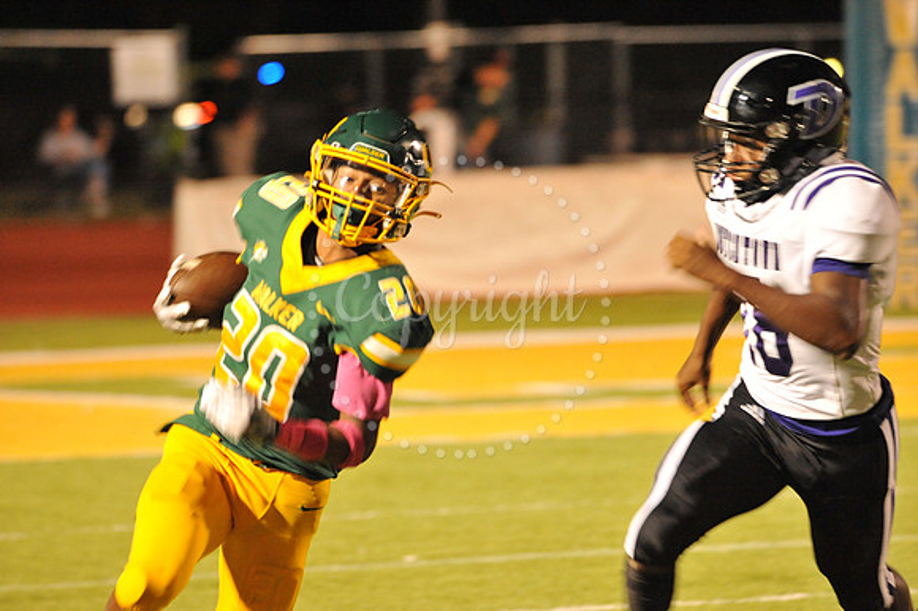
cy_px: 306
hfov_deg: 5.9
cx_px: 459
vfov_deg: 3.9
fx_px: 8920
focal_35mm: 350
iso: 6400
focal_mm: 350
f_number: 6.3
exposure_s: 1/160
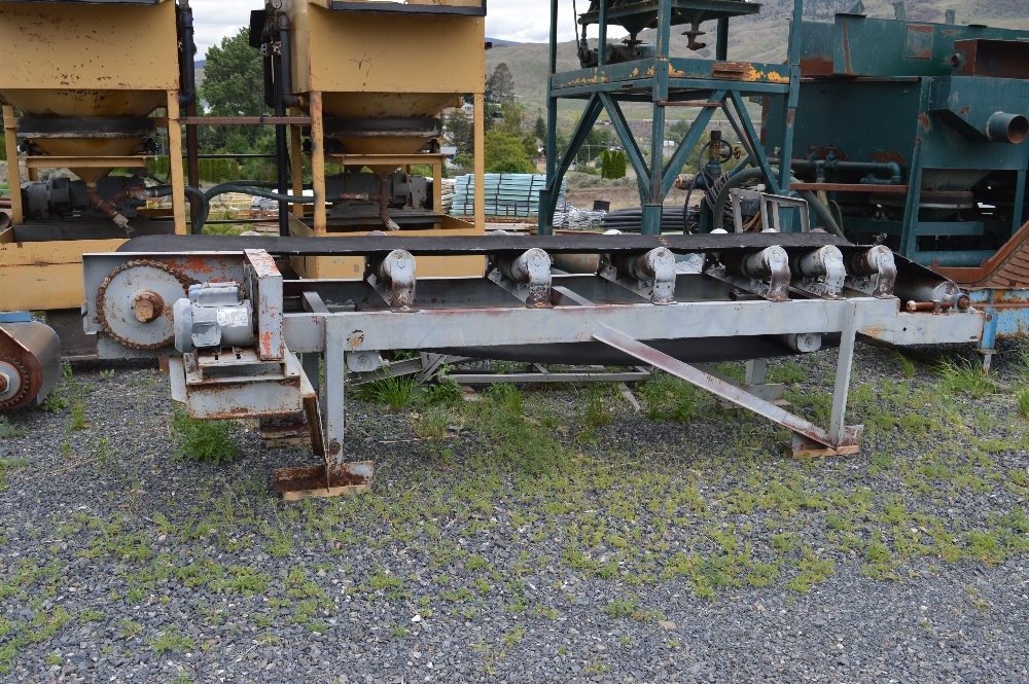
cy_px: 342
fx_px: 1028
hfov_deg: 53.2
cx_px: 514
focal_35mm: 36
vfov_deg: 36.8
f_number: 6.3
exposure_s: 1/160
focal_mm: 24
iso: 100
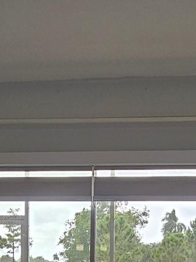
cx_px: 94
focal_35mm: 45
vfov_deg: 35.7
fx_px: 339
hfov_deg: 32.2
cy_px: 290
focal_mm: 2.2
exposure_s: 1/77.4
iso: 100
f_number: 2.2
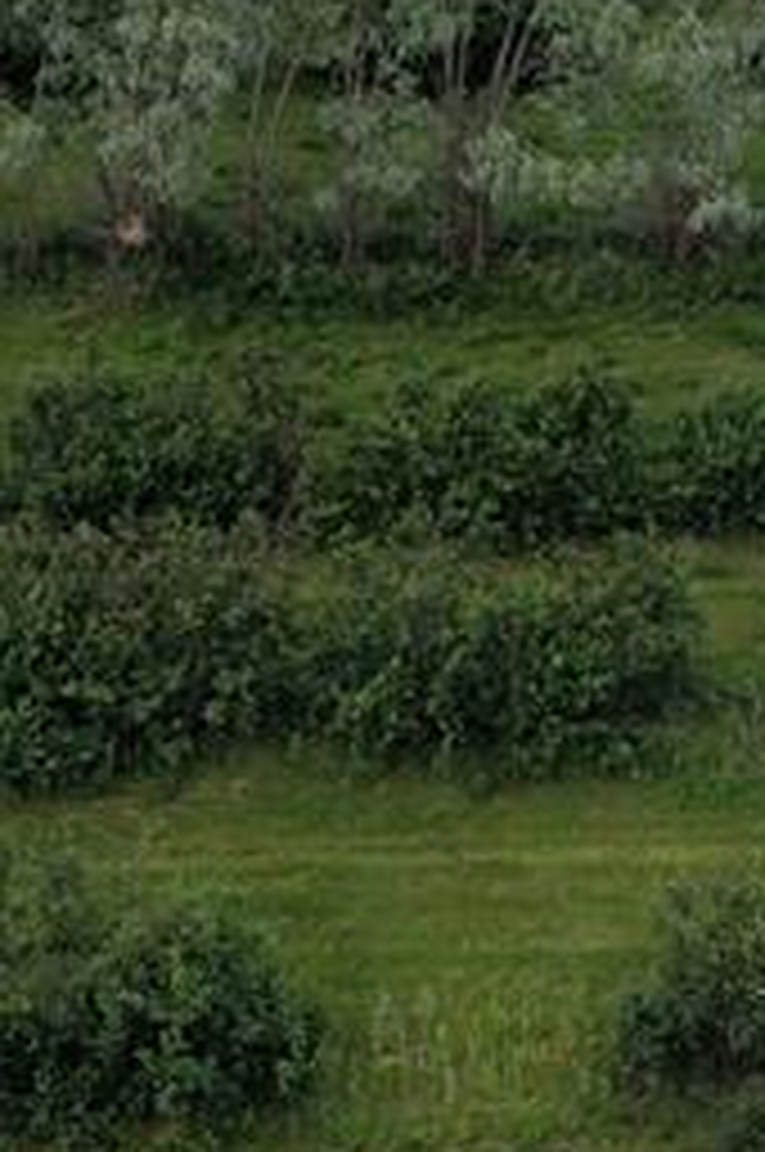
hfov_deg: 13.5
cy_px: 58
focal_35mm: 100
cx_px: 716
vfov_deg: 19.9
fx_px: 3196
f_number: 1.8
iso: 400
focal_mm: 8.67
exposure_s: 1/5000
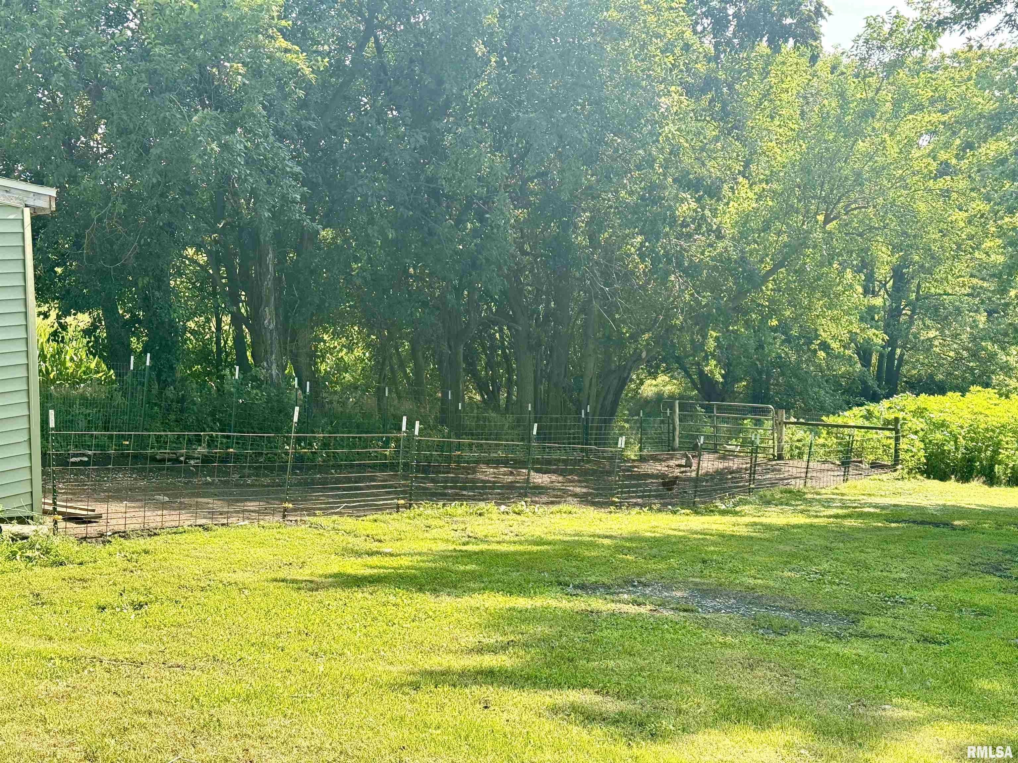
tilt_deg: -6.8
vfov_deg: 30.3
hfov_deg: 39.7
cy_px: 382
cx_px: 509
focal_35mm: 48
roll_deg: -0.1
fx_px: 1412
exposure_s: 1/939
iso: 64
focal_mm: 6.76
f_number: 1.78
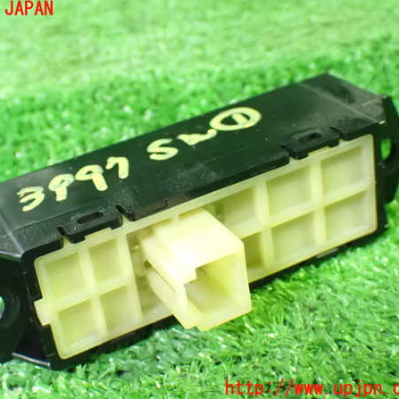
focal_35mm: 64
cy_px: 199
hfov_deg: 26.8
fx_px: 835
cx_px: 159
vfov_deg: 26.9
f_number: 3.3
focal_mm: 9.65
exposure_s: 1/30
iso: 1600
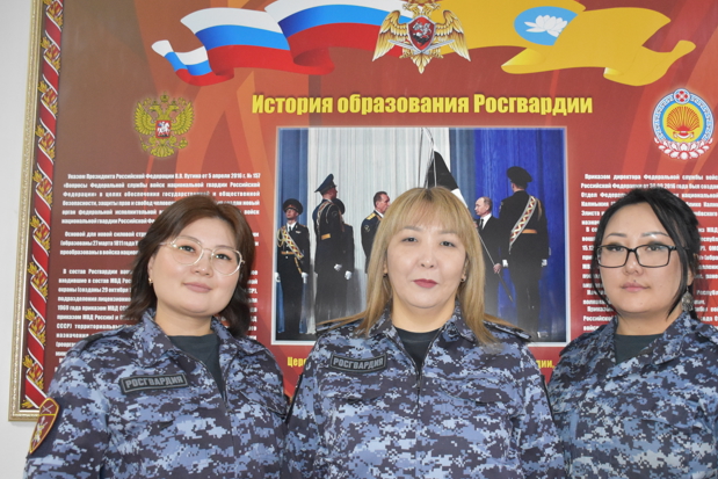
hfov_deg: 48.2
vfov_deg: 33.4
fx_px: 798
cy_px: 267
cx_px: 423
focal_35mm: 40
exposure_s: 1/60
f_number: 3.5
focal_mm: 22
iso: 4000
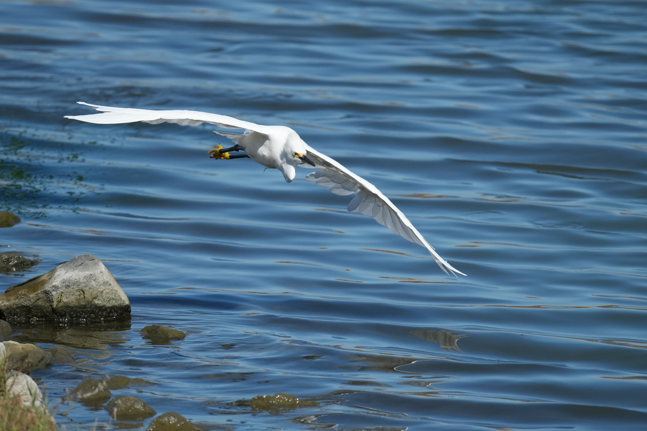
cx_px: 324
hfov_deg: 2.5
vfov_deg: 1.6
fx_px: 15095
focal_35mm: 840
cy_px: 216
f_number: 6.3
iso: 640
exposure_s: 1/3200
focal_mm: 560
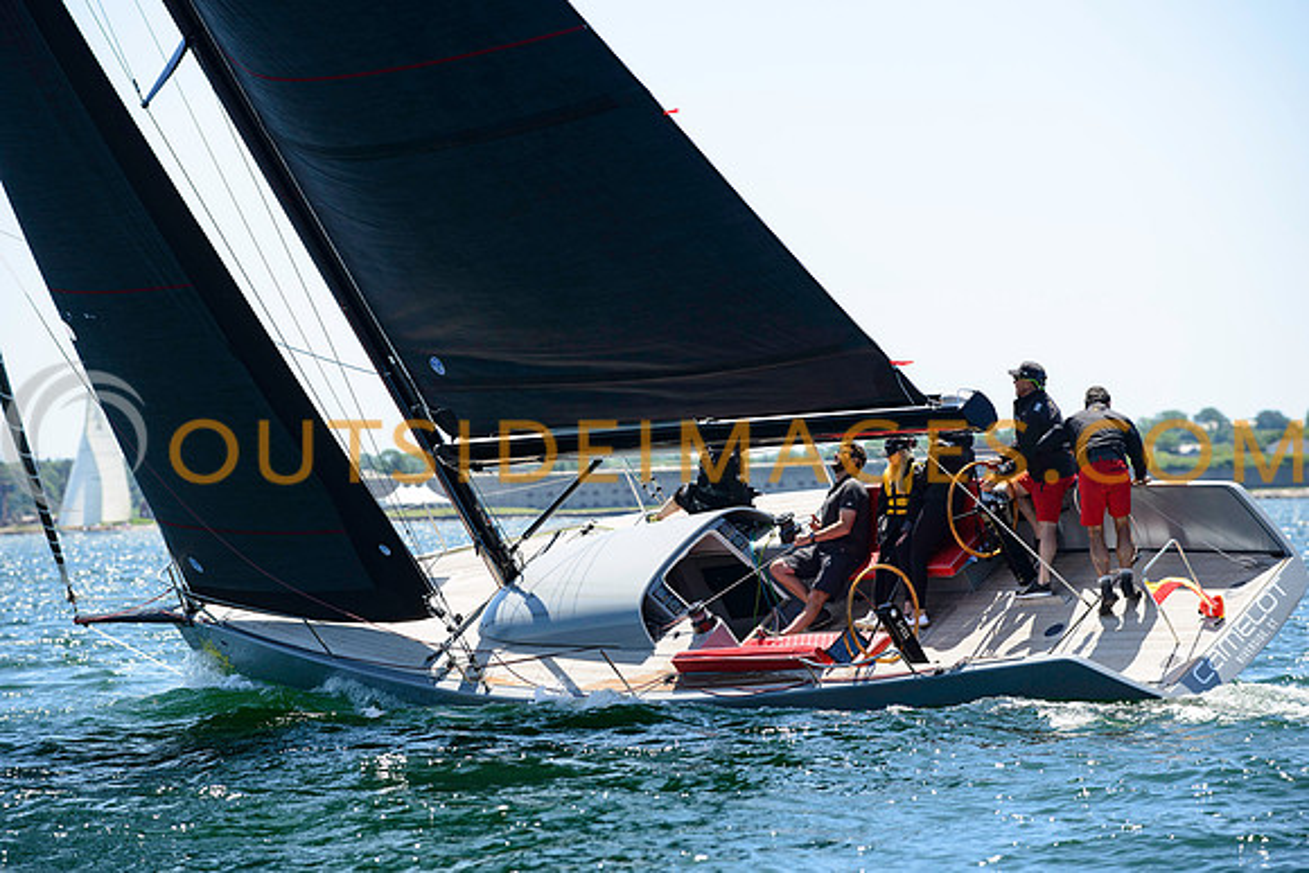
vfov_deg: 8.6
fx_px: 5794
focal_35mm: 159
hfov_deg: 12.9
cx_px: 644
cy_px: 436
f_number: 5
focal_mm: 155
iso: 250
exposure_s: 1/1000
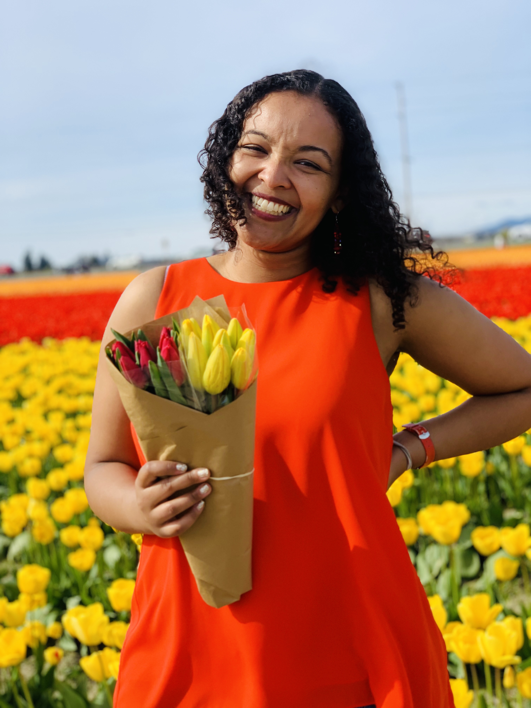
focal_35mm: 52
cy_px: 354
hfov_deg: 28.0
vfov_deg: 36.8
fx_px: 1064
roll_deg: +4.4
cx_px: 266
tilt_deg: -4.1
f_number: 2.4
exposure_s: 1/475
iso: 16
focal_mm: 6
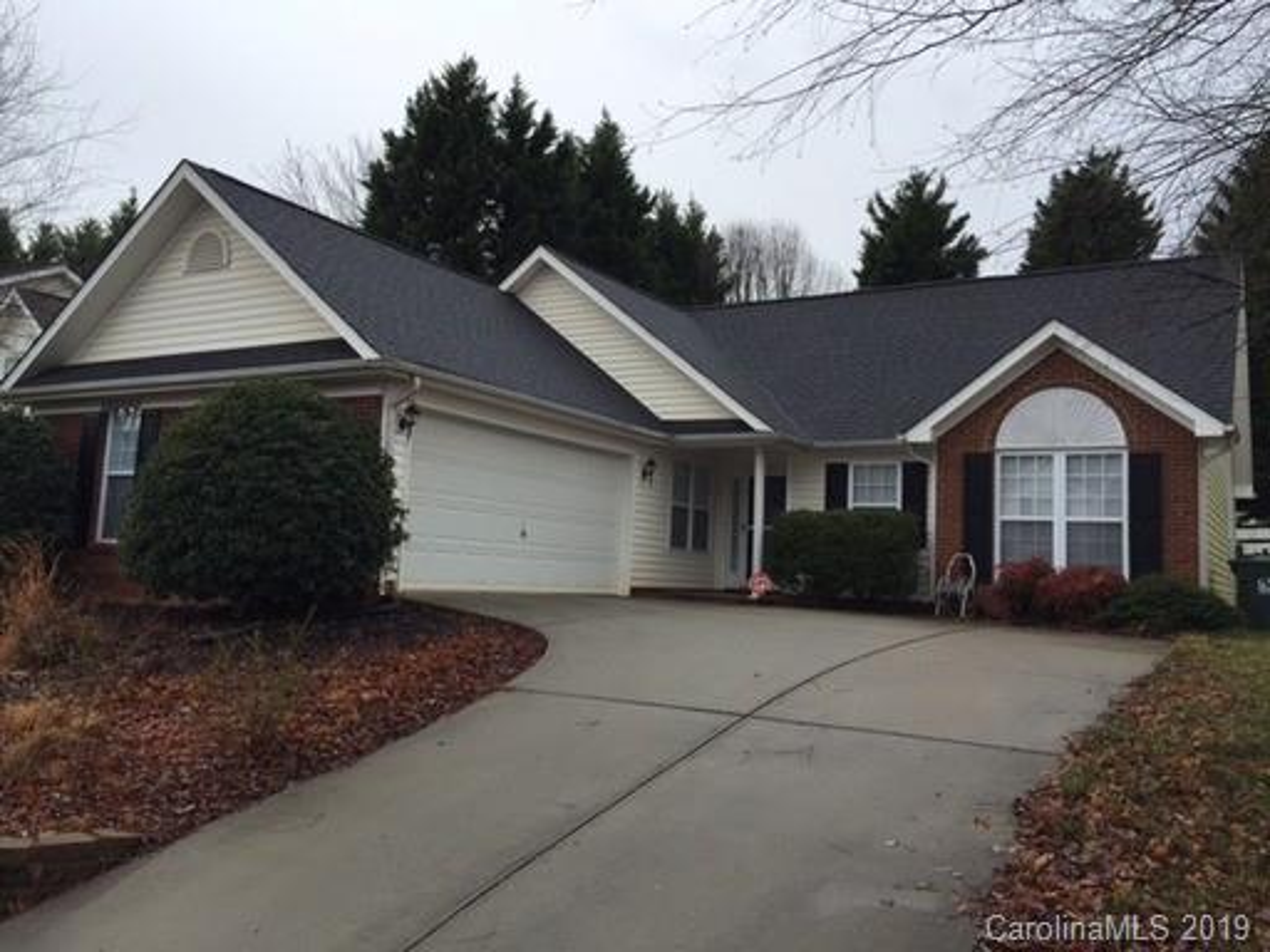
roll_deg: -3.0
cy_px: 476
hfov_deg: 61.7
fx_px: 1064
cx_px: 635
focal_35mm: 29
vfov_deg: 48.2
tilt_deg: +5.4
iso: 32
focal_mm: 4.15
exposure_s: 1/1163
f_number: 2.2
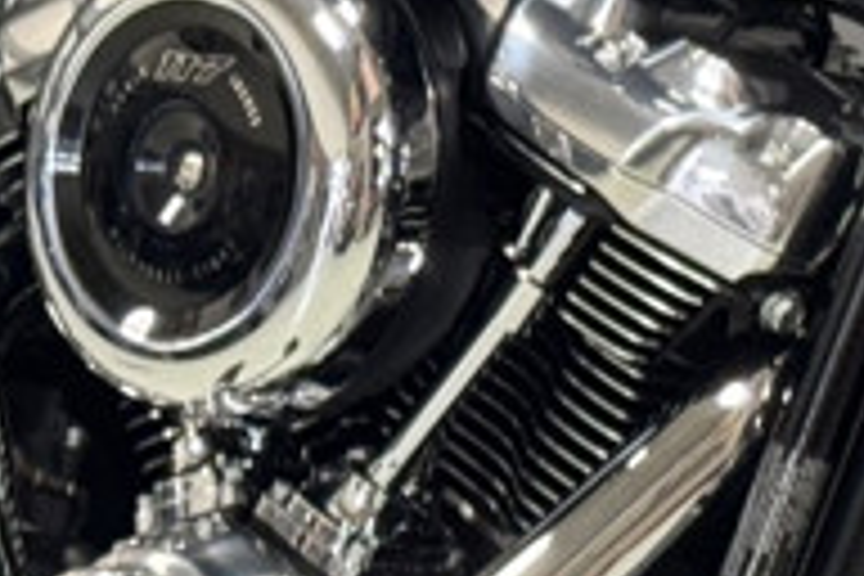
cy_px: 248
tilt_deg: -12.4
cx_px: 475
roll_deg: +0.0
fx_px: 6647
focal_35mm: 277
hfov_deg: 7.4
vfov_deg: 5.0
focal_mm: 6.76
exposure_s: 1/60
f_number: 1.78
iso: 250
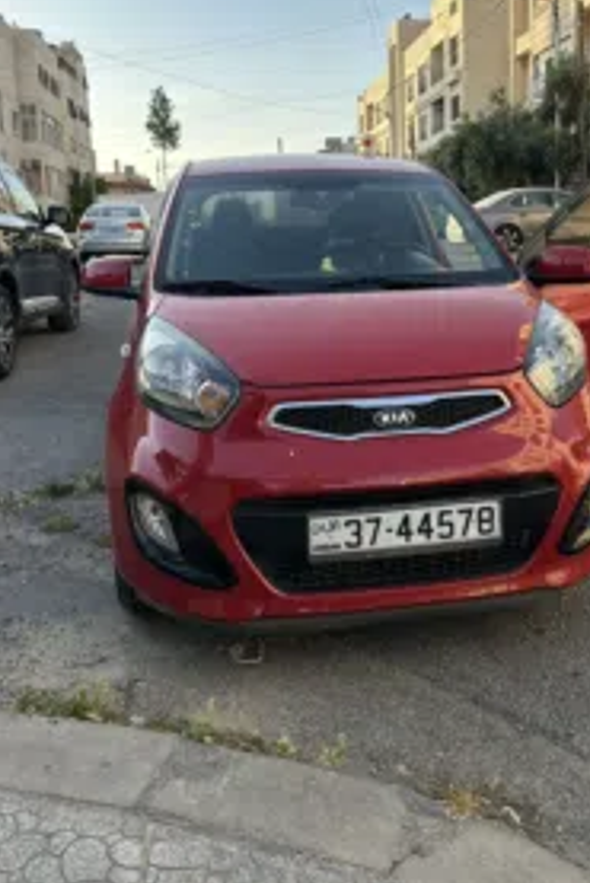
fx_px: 884
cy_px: 357
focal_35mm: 36
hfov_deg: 36.7
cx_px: 373
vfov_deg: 52.8
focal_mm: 6.86
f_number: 1.78
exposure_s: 1/1171
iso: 80
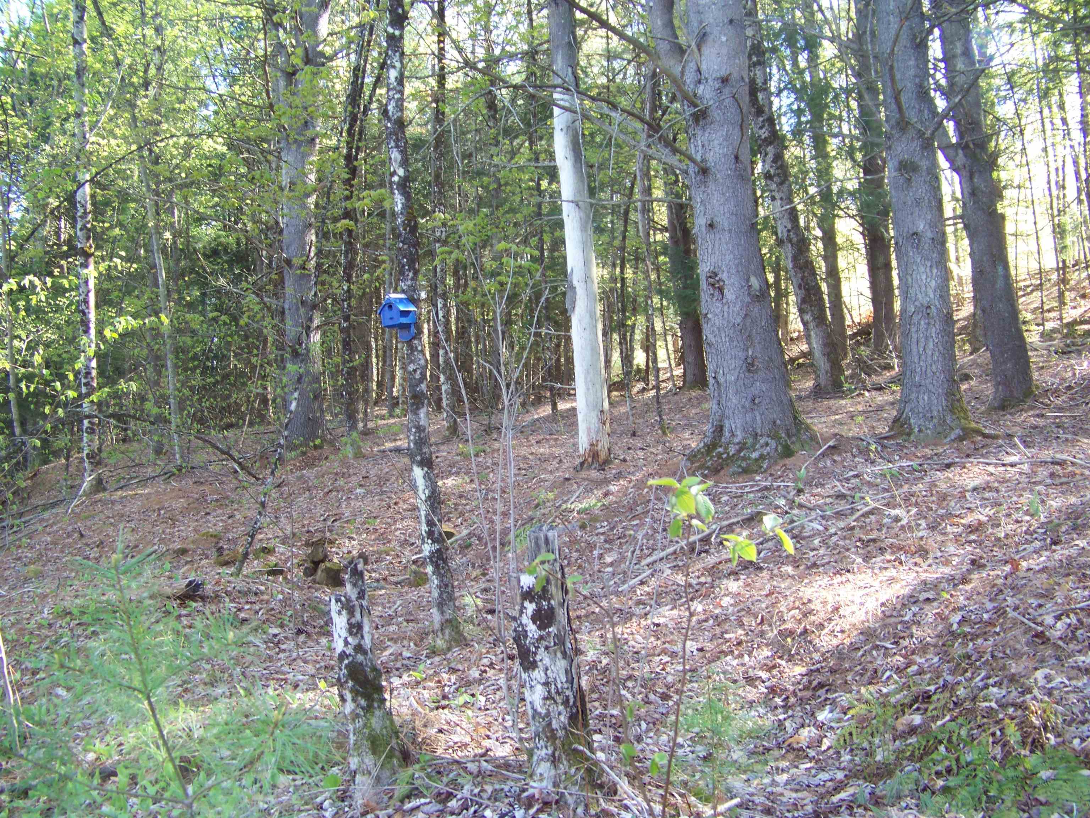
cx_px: 545
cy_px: 409
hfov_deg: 51.4
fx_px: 1134
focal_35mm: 36
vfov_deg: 39.7
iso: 69
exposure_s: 1/30
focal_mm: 5.85
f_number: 2.8
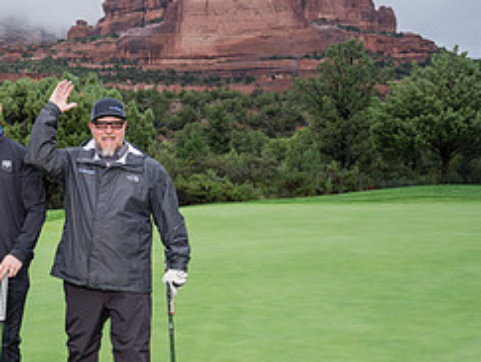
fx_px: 765
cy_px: 232
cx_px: -36
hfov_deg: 31.4
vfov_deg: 26.5
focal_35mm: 55
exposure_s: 1/400
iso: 320
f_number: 5
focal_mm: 24
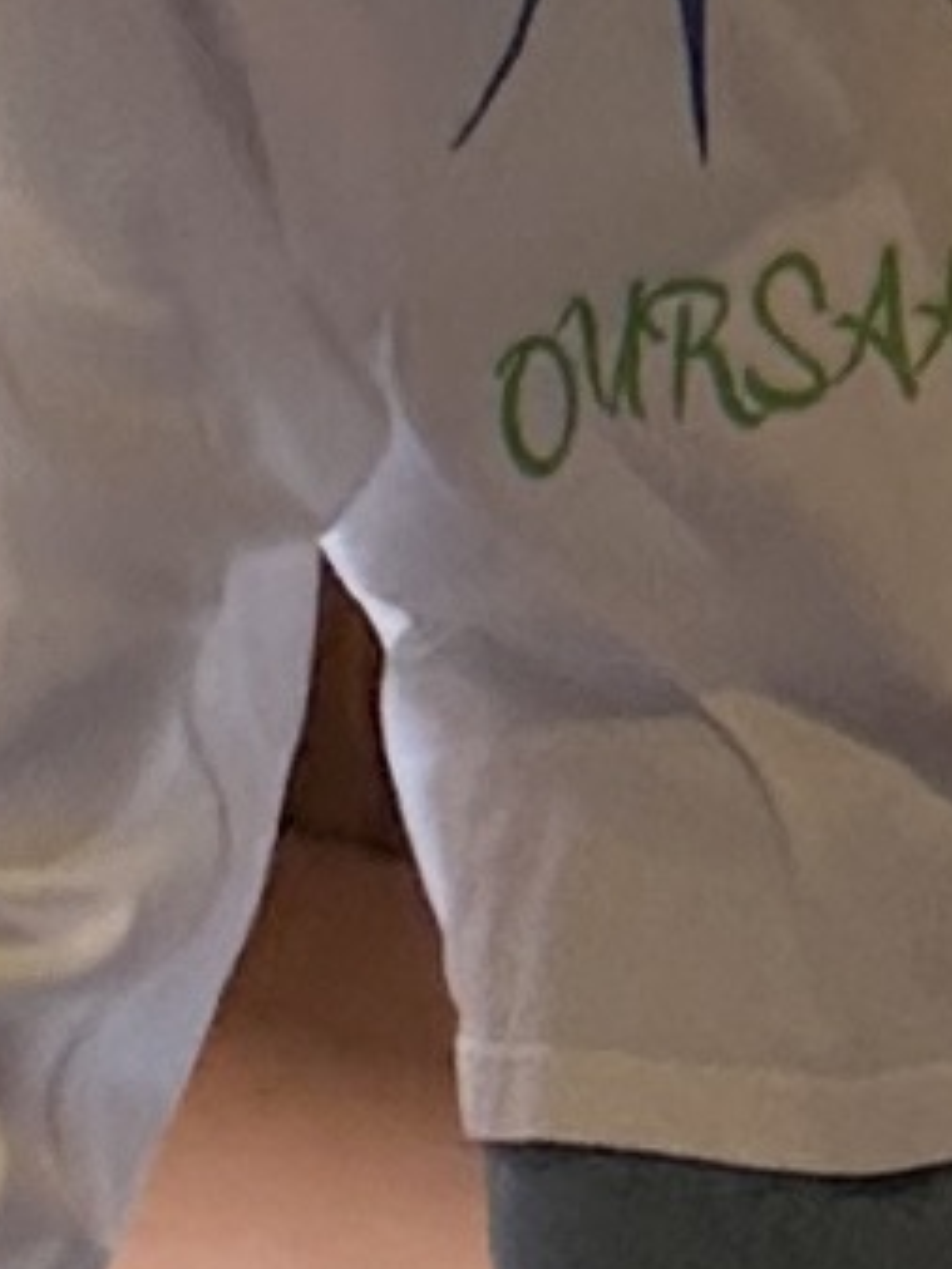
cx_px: 374
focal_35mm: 146
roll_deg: -1.2
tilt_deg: +3.0
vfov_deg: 13.5
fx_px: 5350
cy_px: 307
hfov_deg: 10.2
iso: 80
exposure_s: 1/120
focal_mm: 6.86
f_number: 1.78
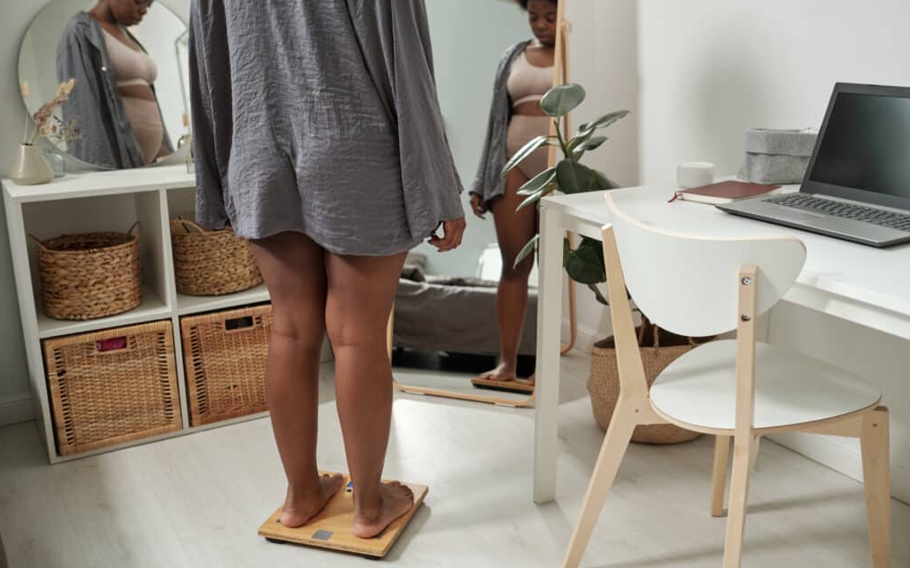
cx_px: 455
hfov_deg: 54.0
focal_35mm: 36
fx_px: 893
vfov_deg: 35.3
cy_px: 291
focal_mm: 23
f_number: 2.2
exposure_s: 1/200
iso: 800
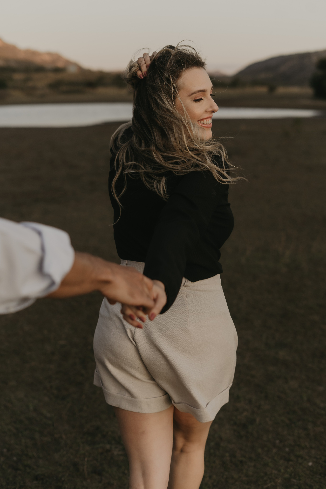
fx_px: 679
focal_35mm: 50
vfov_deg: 39.6
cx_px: 163
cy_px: 244
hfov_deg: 27.0
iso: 320
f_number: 2.8
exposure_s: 1/500
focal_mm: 50
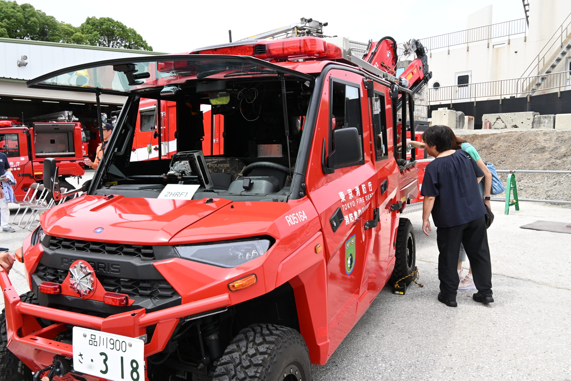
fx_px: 464
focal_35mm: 29
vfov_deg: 44.6
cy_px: 190
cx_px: 286
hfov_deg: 63.2
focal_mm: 19.5
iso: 500
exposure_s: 1/250
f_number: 11
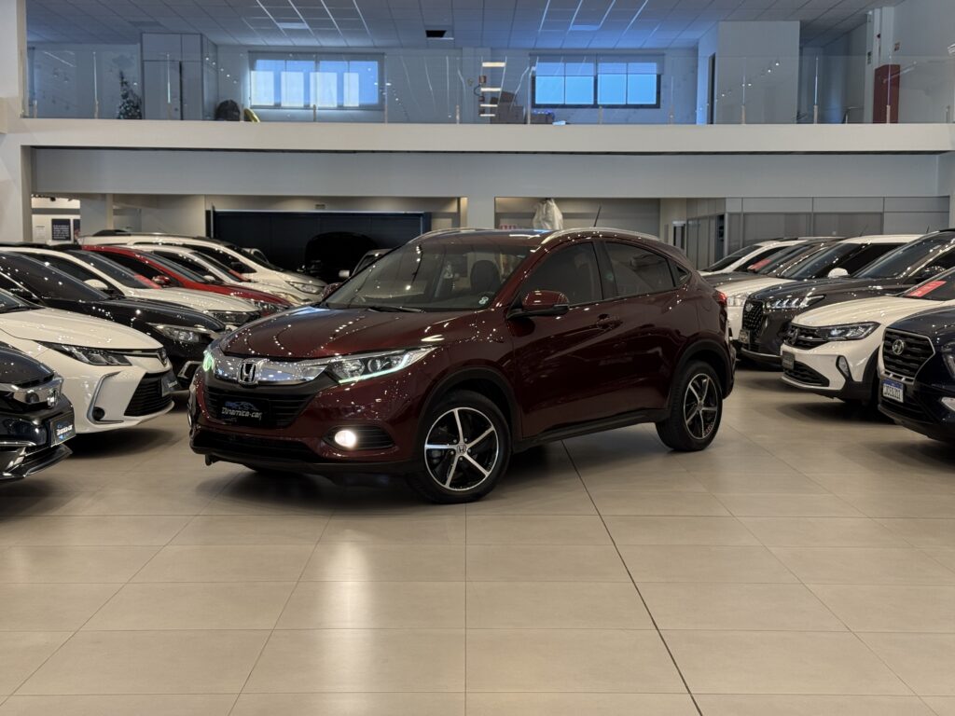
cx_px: 478
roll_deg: -0.7
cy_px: 358
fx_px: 1324
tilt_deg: -4.6
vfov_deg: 30.3
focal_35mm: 48
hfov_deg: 39.7
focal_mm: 6.76
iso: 125
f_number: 1.78
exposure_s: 1/60
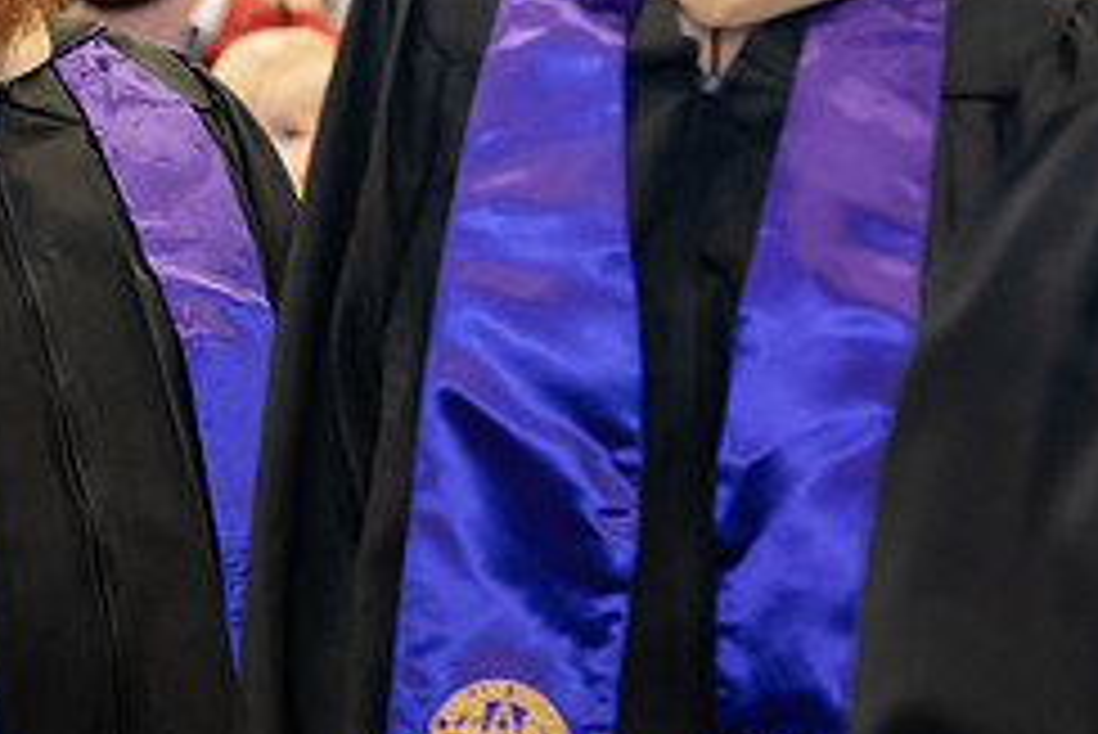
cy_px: -20
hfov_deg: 8.8
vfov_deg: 5.9
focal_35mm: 233
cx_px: 45
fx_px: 7110
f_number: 3.2
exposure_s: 1/200
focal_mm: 98
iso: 2000
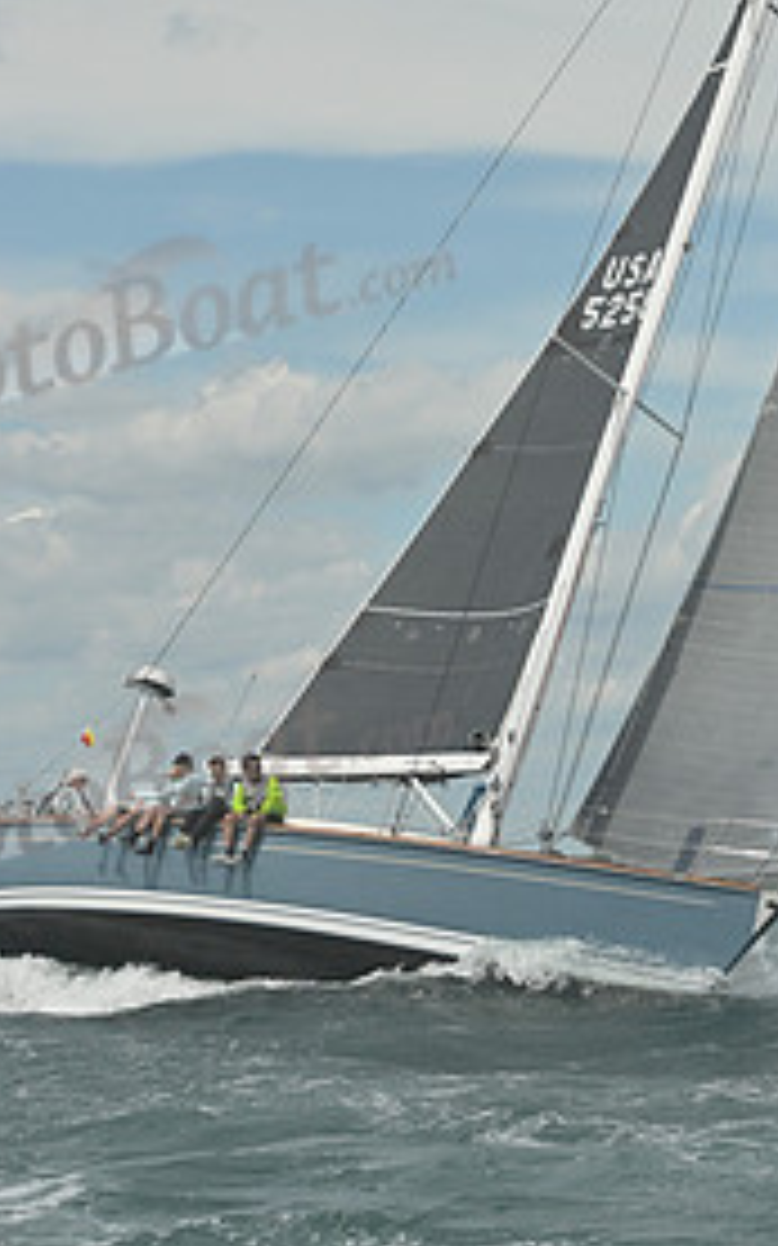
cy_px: 36
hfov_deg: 8.2
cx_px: 690
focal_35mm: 160
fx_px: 5431
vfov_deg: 12.9
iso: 320
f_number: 13
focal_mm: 75
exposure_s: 1/1250
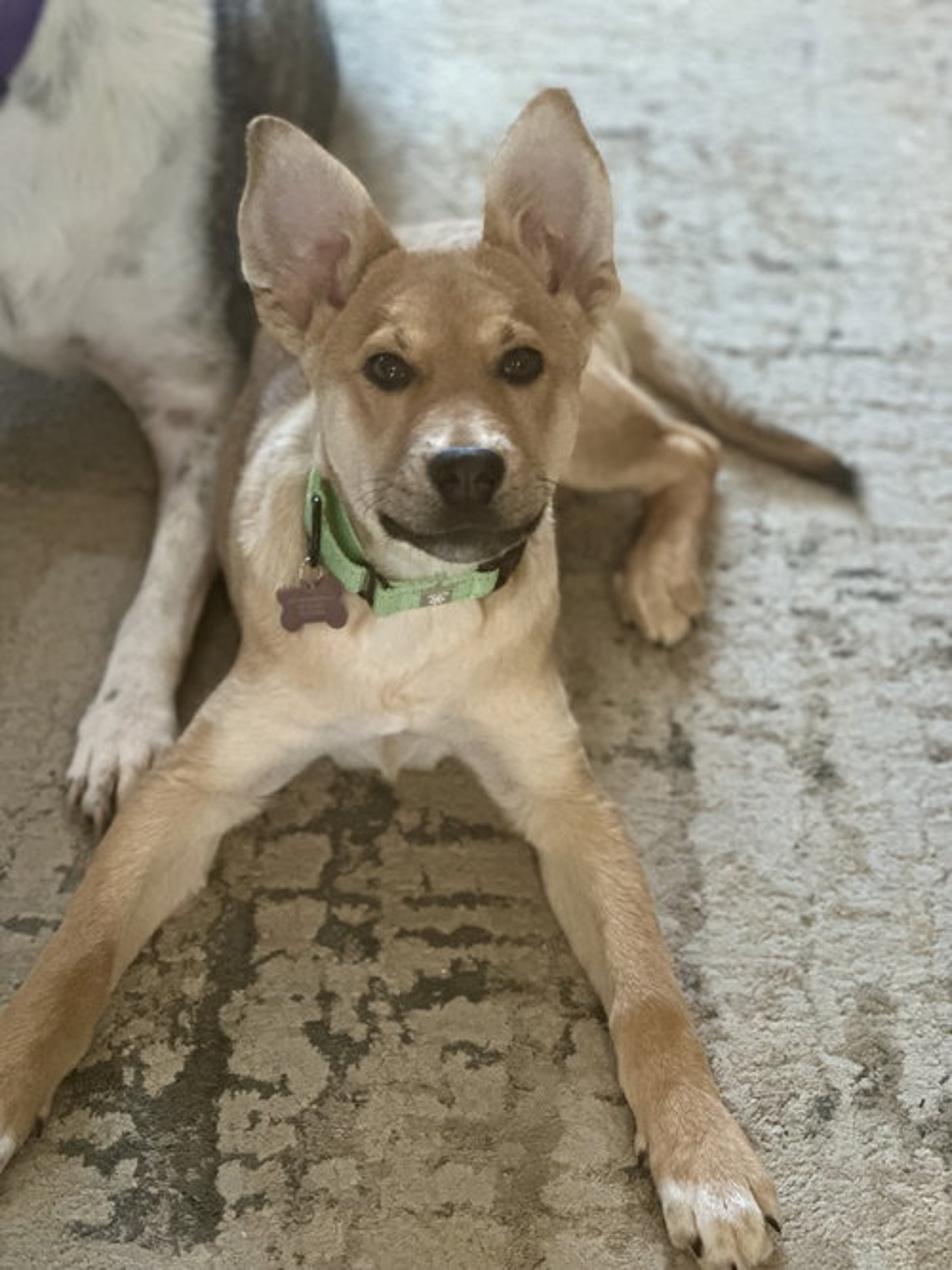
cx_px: 476
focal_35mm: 77
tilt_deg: -38.7
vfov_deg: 25.3
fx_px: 2824
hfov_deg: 19.1
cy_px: 635
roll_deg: -3.2
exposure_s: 1/15
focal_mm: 9
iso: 640
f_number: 2.8
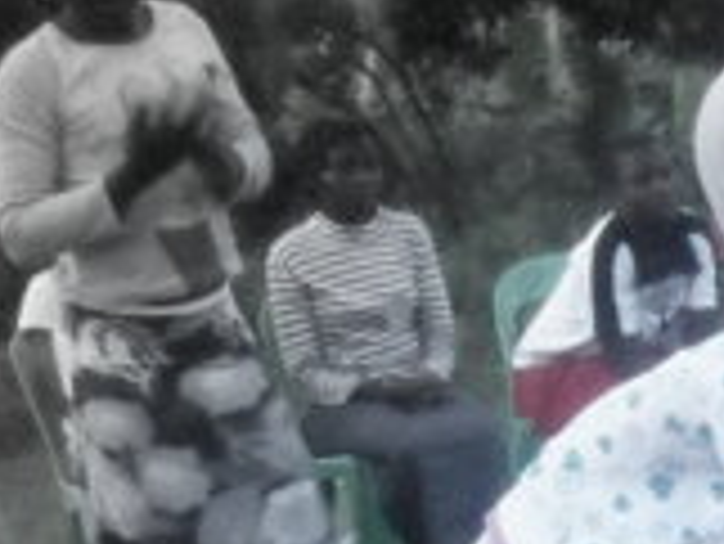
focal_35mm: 174
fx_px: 3642
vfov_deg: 8.3
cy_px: 904
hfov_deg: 10.8
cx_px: 1174
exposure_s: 1/15
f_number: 3.2
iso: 400
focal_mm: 6.3
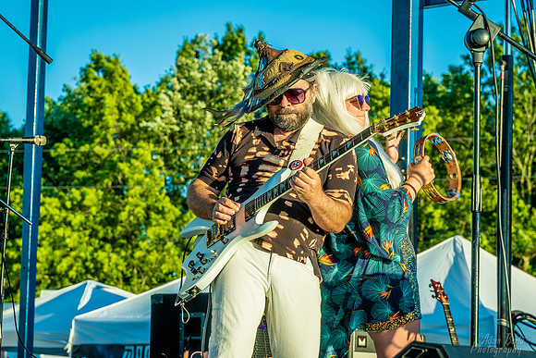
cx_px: 268
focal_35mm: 112
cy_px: 179
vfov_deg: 12.2
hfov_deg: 18.3
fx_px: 1668
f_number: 7.1
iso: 100
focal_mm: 75
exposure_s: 1/320
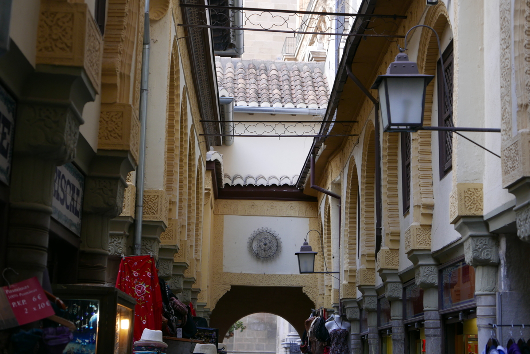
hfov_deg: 27.0
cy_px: 177
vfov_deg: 18.2
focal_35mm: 75
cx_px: 265
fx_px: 1105
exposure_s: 1/125
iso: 200
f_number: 2.8
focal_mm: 34
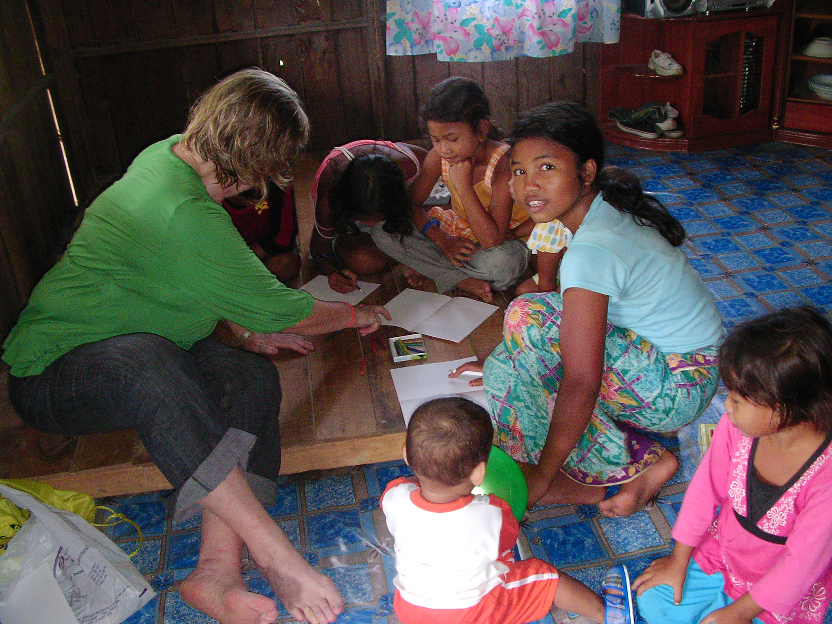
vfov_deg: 37.7
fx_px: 913
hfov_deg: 49.0
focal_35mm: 38
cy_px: 312
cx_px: 416
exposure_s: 1/30
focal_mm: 5.8
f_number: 3.5
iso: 200
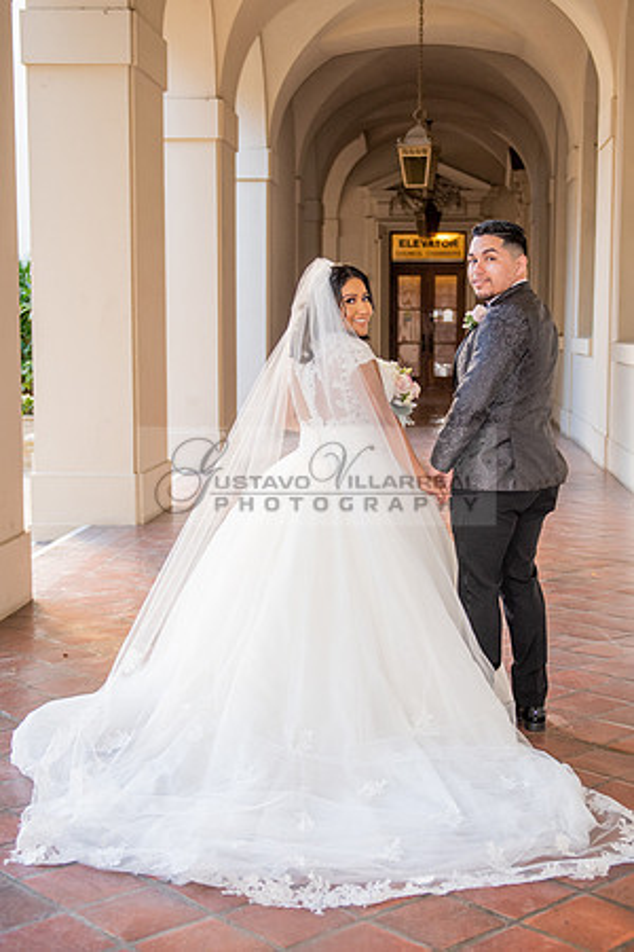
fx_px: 1505
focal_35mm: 57
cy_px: 476
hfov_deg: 23.8
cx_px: 353
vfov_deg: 35.1
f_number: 2.8
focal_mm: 38
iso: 800
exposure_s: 1/160
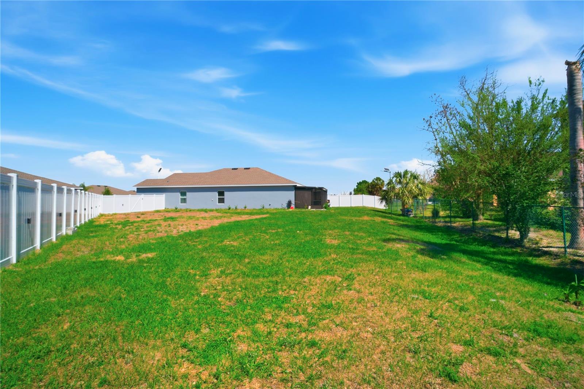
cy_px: 194
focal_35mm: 16
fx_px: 268
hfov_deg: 95.0
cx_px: 292
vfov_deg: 72.1
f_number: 16
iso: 100
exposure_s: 1/100
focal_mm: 11
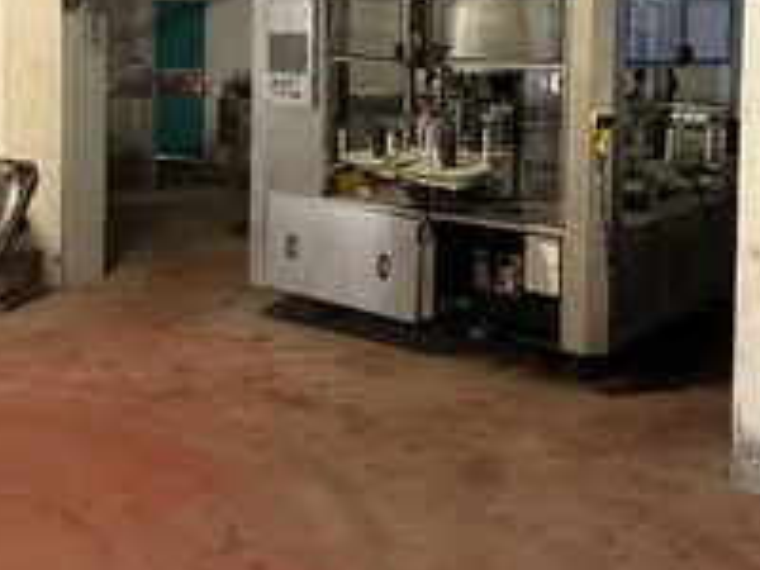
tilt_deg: +0.8
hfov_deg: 39.6
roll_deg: -0.8
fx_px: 1054
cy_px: 91
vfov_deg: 29.4
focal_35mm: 48
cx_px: 426
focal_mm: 6.76
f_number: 1.78
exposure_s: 1/30
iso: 800
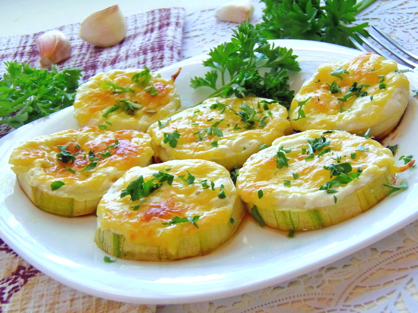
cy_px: 156
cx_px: 209
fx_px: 1051
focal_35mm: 87
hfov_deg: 22.5
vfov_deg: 17.0
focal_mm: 16.2
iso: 200
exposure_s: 1/40
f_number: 4.3
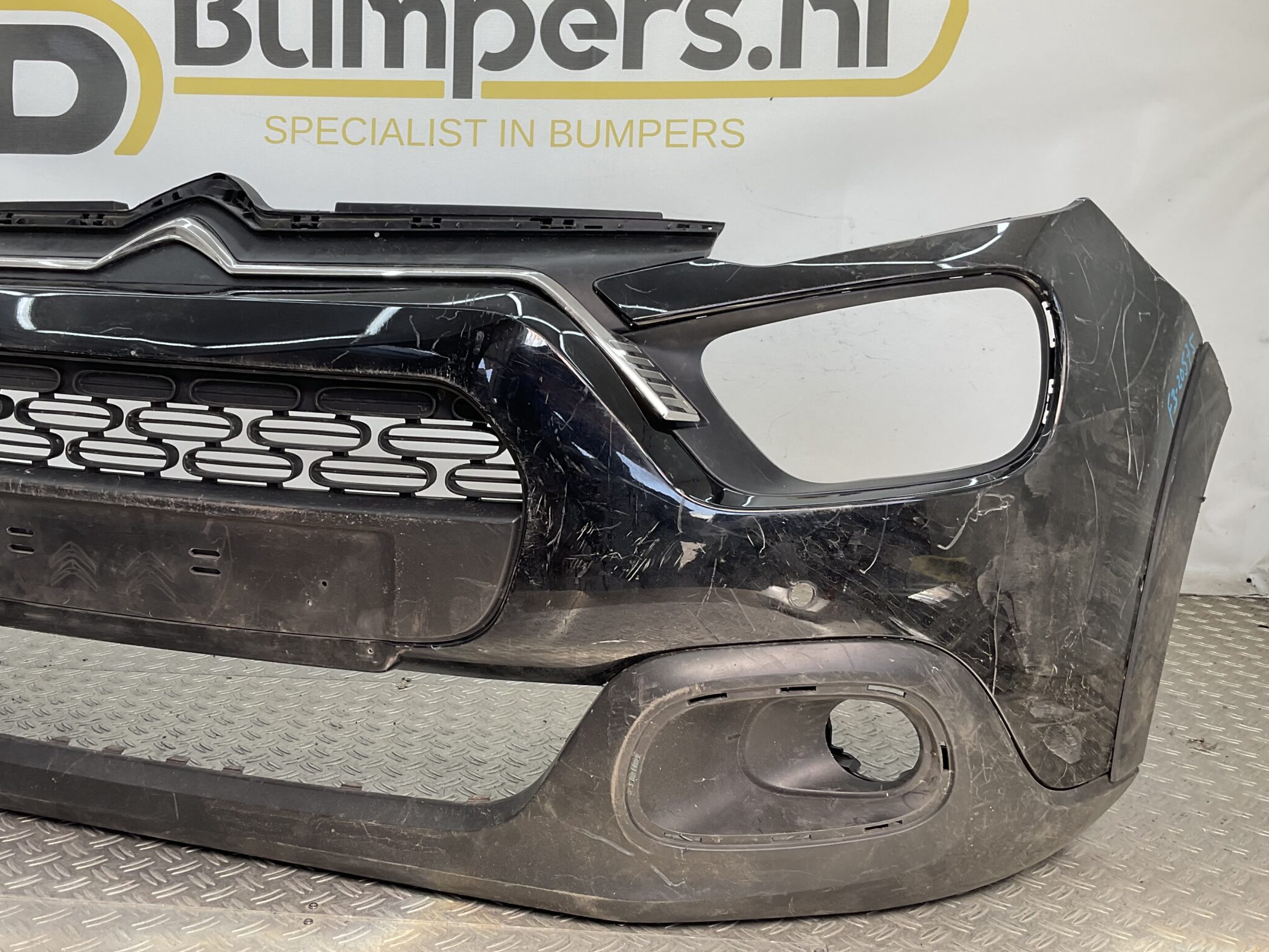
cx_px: 495
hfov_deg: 50.9
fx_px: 1320
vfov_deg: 39.7
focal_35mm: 36
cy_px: 479
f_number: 1.8
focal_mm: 3
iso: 16
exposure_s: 1/110
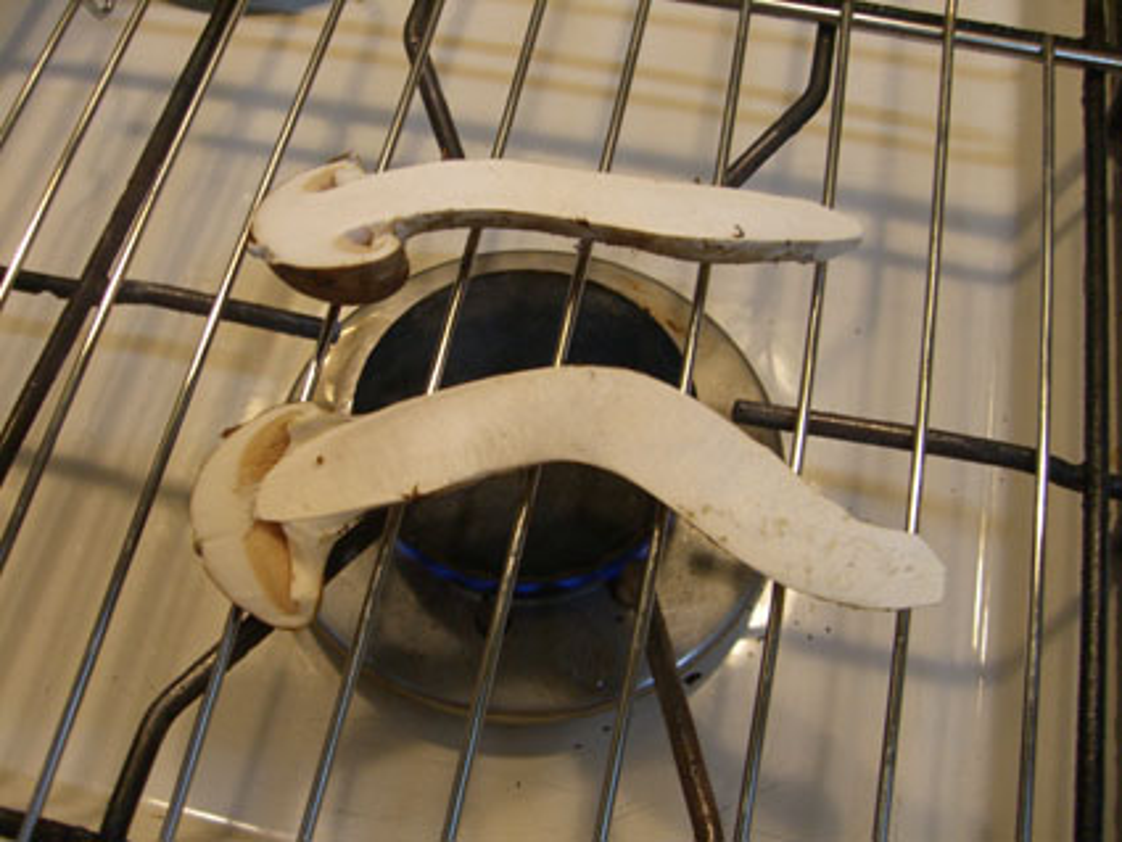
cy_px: 421
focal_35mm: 38
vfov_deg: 37.7
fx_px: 1232
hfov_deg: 49.0
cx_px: 561
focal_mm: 6.2
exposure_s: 1/25
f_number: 2.7
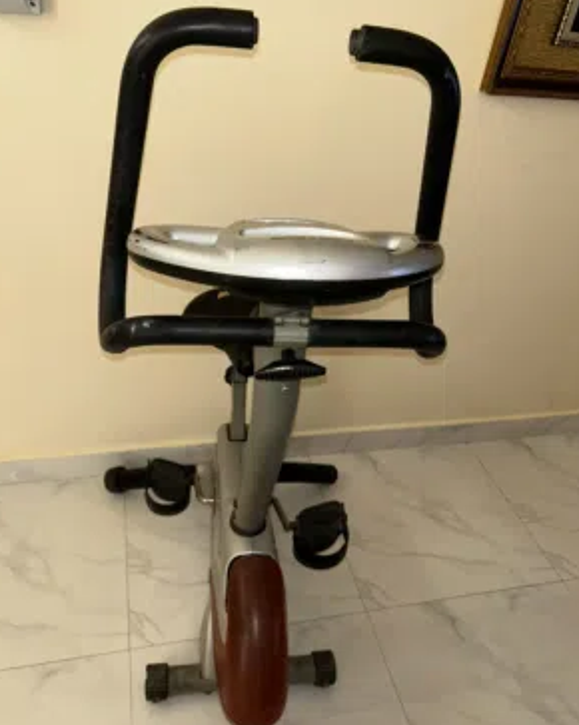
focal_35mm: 28
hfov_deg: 51.5
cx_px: 293
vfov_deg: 62.2
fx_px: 600
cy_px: 383
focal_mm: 5.7
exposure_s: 1/30
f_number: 1.5
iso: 64
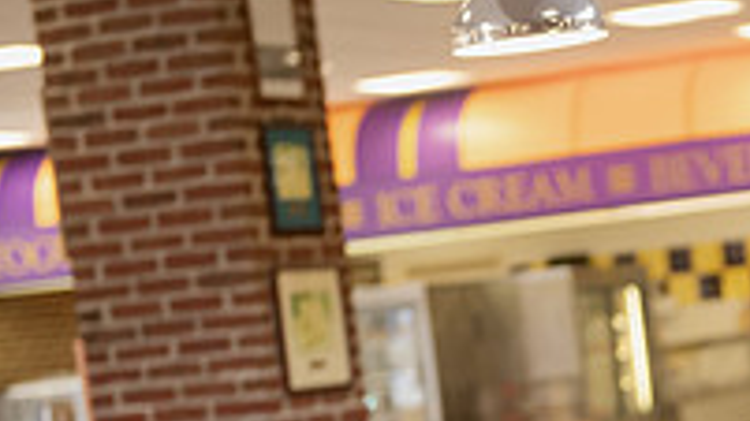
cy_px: 613
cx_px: 866
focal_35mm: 166
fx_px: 3301
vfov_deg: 7.2
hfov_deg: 12.7
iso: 1000
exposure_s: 1/200
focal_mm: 55
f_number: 3.2
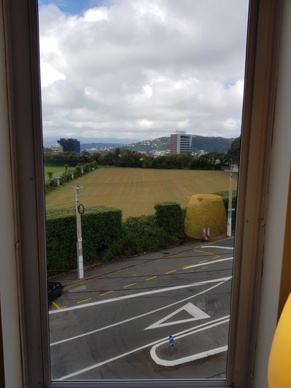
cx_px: 146
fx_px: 291
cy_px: 194
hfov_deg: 53.1
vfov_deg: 67.3
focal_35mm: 26
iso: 40
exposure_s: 1/1556
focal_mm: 4.2
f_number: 1.7
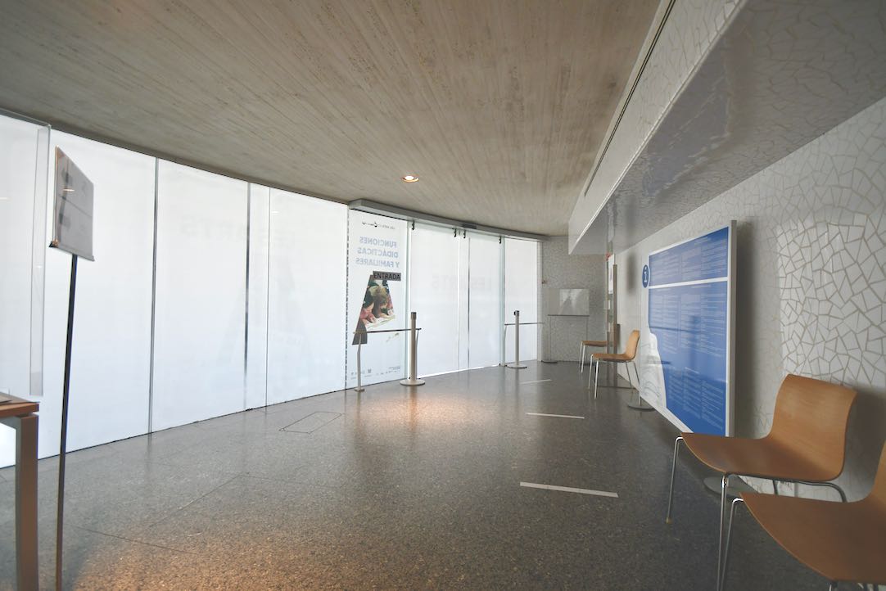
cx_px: 443
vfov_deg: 77.4
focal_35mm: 15
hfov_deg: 100.4
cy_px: 296
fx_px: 369
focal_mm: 10
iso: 800
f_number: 4
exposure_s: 1/160
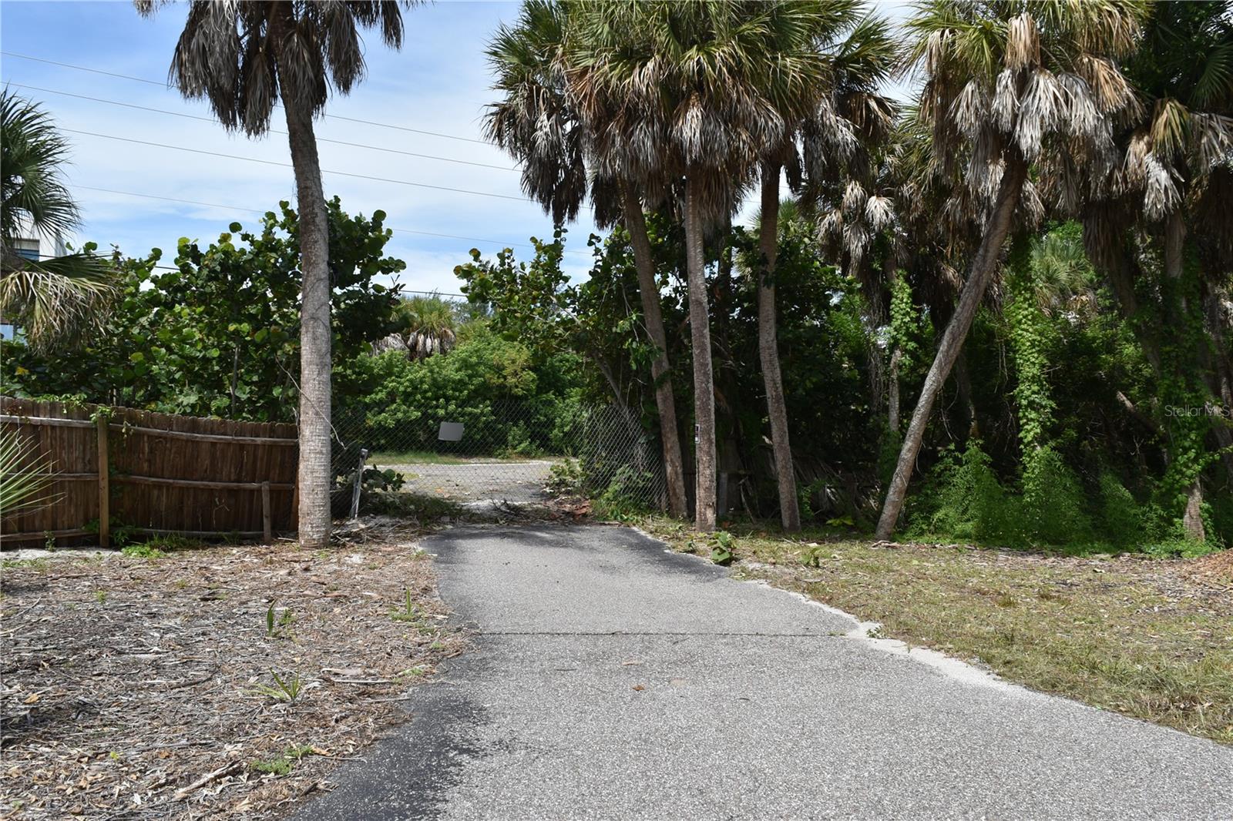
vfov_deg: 47.9
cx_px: 616
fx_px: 924
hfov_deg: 67.4
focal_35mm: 27
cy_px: 410
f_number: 9
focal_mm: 18
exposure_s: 1/200
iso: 100
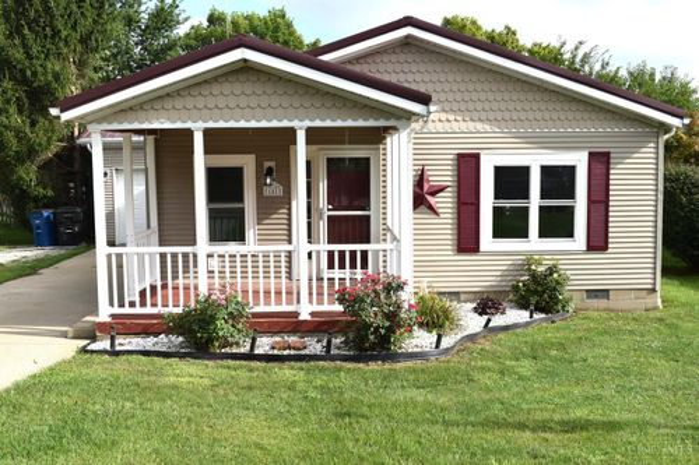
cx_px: 350
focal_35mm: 38
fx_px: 728
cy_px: 232
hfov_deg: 51.3
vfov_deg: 35.5
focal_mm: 25
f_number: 9
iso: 100
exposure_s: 1/320
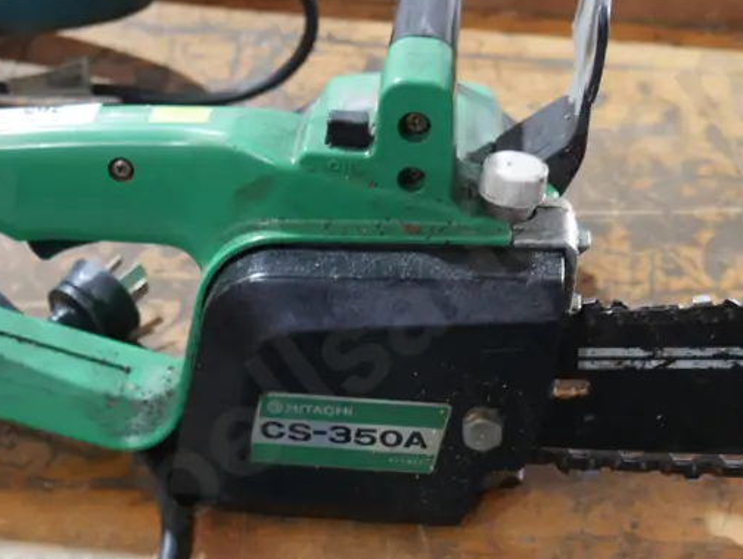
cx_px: 479
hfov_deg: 29.6
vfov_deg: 22.6
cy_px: 263
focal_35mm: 65
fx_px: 1396
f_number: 3.6
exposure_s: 1/60
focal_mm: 16
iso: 1000
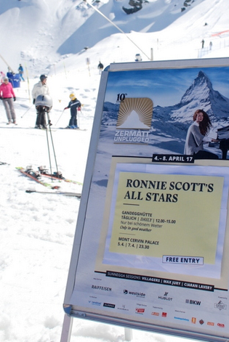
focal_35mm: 55
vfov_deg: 35.9
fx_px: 524
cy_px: 118
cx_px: 136
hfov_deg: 24.6
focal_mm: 24
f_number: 4
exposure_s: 1/3200
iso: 320
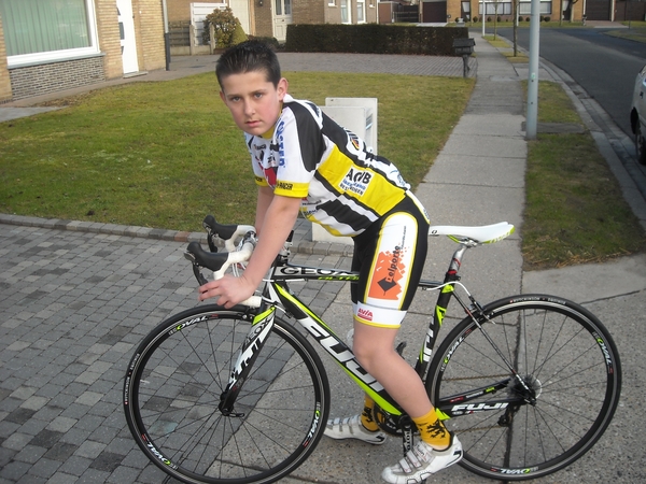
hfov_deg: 52.6
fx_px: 653
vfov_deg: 40.7
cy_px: 242
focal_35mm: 35
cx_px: 323
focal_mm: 5.7
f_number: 2.8
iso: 64
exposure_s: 1/228
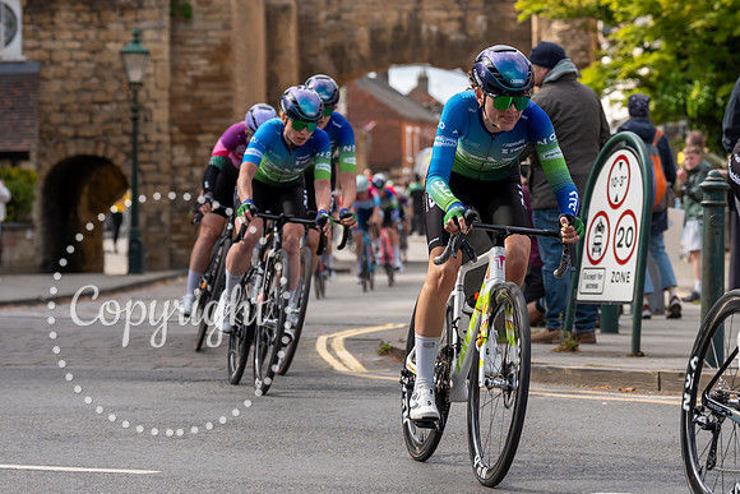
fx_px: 3166
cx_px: 578
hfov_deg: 13.3
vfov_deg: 8.9
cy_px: 132
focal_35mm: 154
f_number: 4
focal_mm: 88
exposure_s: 1/1000
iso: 200
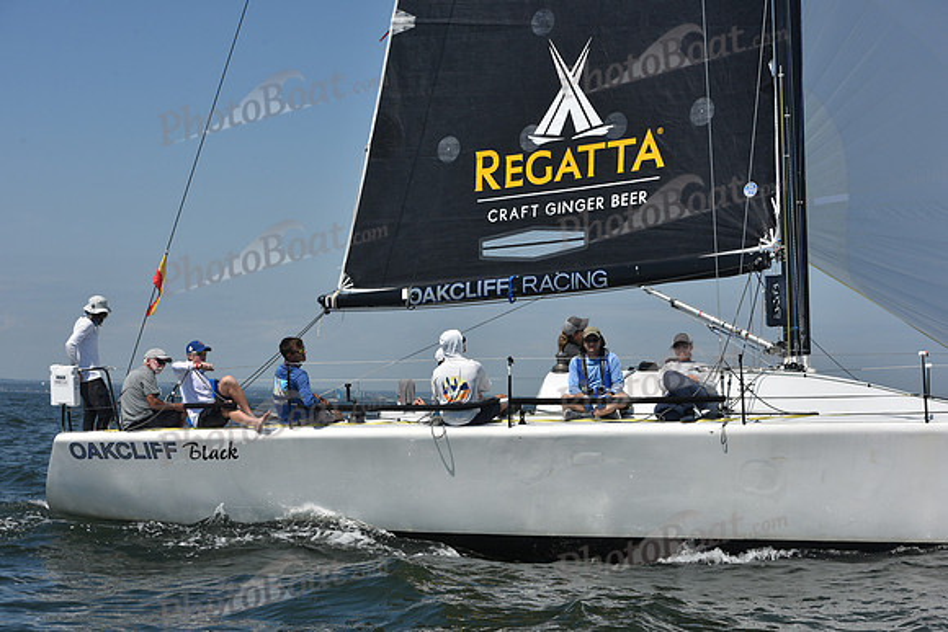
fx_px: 1844
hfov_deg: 28.8
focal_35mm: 70
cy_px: 316
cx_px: 474
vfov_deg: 19.5
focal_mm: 70
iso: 250
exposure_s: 1/1250
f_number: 10
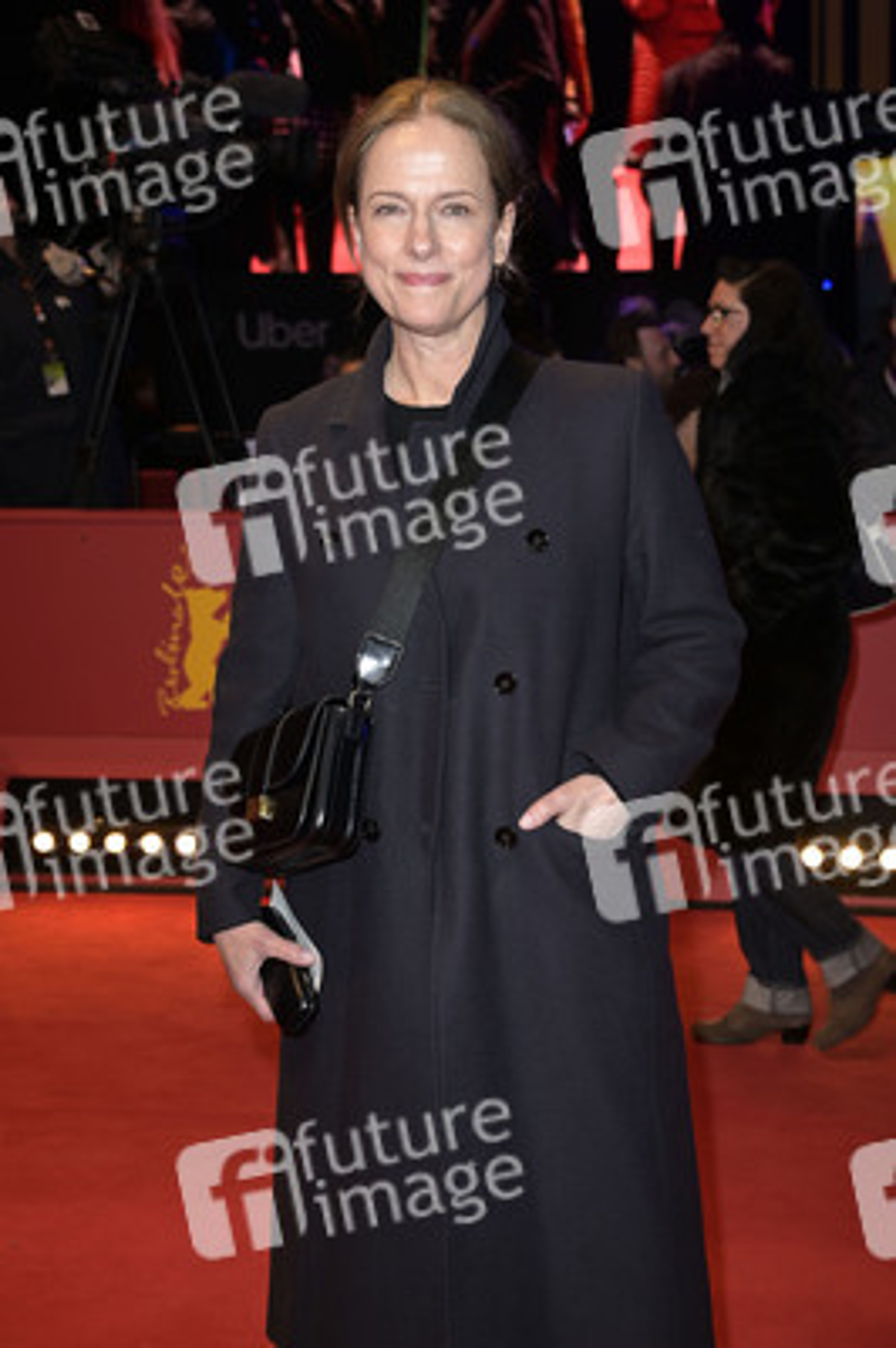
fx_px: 2057
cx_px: 448
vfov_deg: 36.3
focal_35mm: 55
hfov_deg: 24.6
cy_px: 674
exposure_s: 1/200
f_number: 5.6
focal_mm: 55
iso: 800
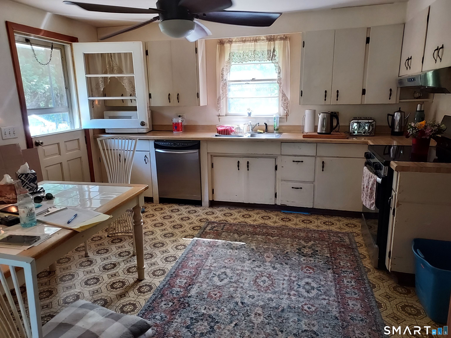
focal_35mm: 24
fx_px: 313
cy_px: 169
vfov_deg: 56.8
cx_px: 226
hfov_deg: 71.6
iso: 400
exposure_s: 1/60
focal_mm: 4.6
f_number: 1.8
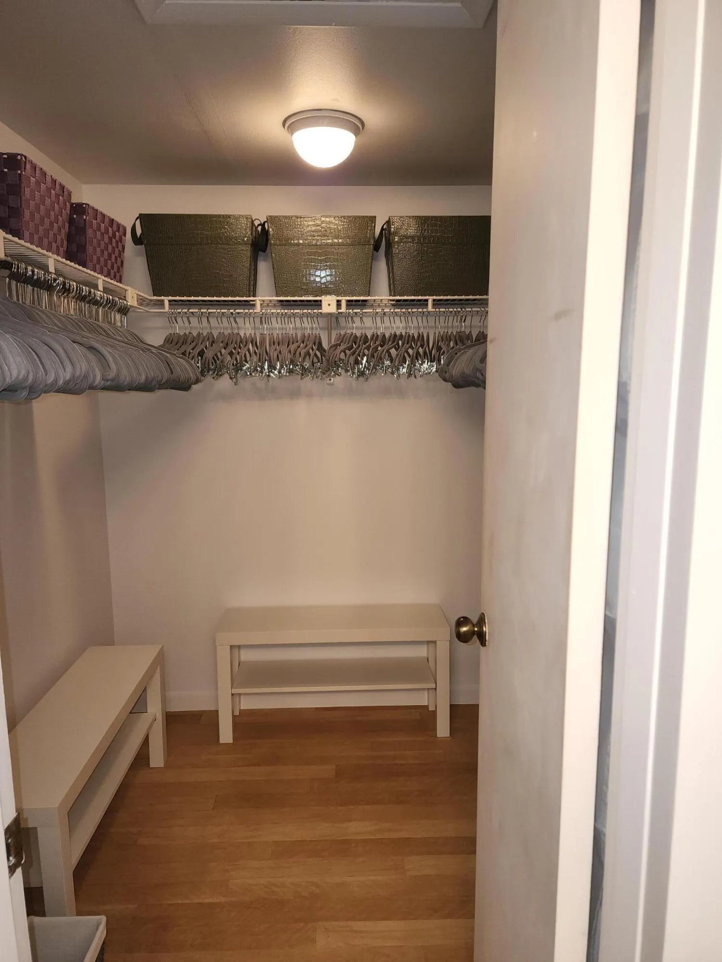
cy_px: 481
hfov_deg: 58.9
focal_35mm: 23
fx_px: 640
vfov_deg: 73.9
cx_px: 361
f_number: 1.8
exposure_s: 1/60
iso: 100
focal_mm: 6.4
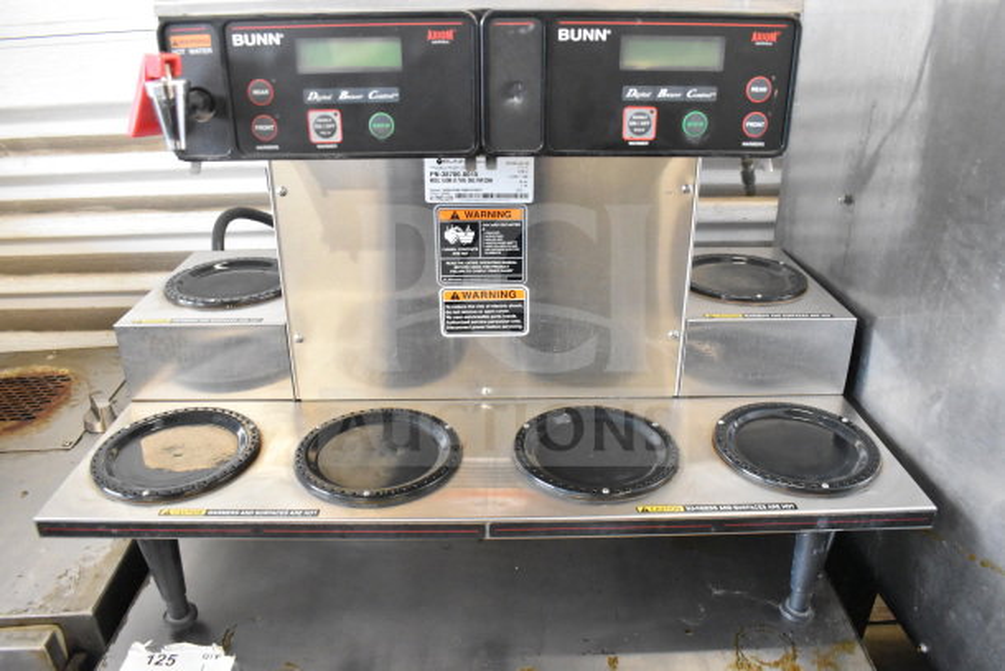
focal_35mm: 27
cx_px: 502
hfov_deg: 67.4
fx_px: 754
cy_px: 336
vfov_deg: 48.0
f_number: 5
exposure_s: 1/100
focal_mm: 18
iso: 6400
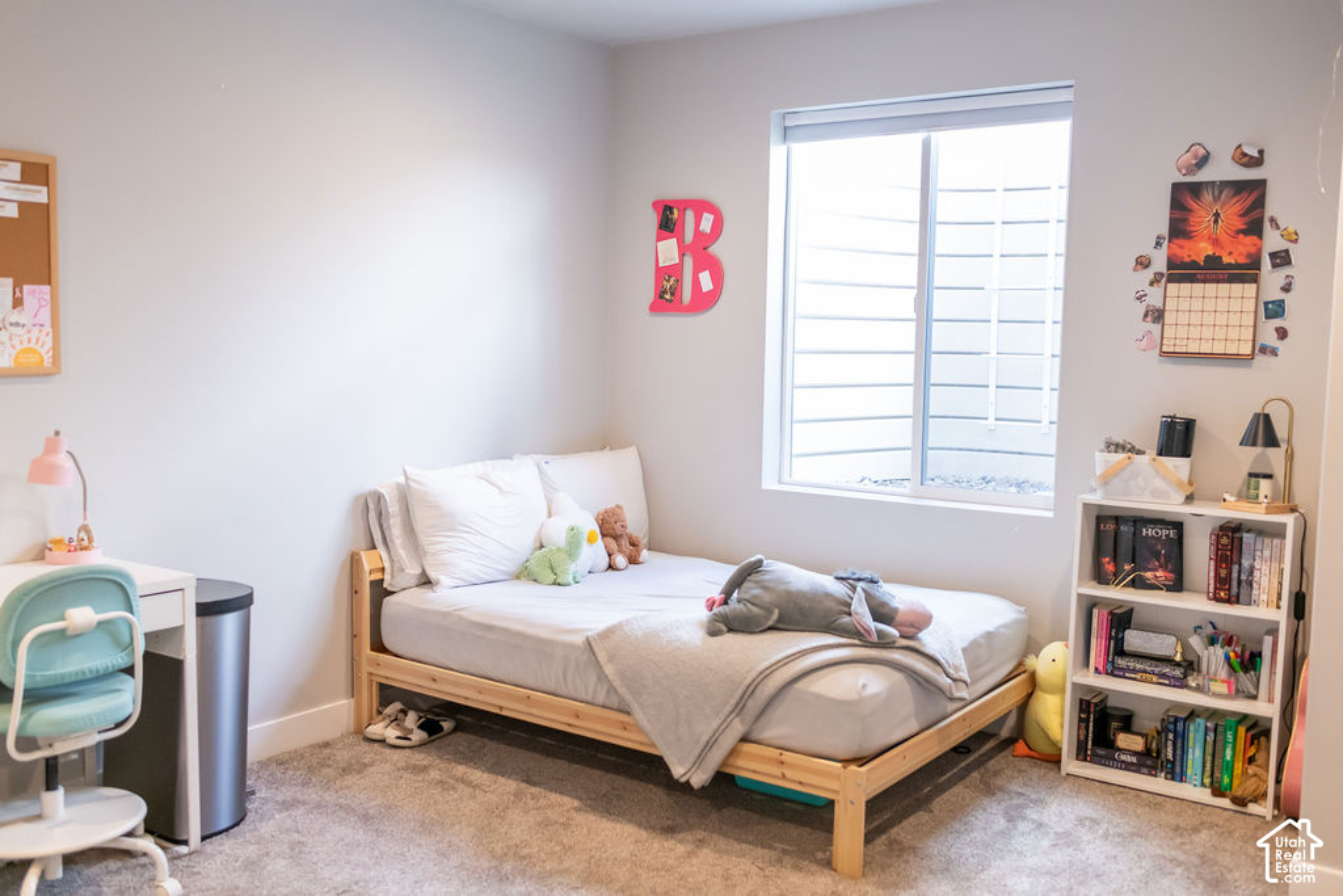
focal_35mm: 35
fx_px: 1306
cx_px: 672
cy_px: 448
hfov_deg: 54.4
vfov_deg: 37.9
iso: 1600
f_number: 3.2
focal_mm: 35
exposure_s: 1/250
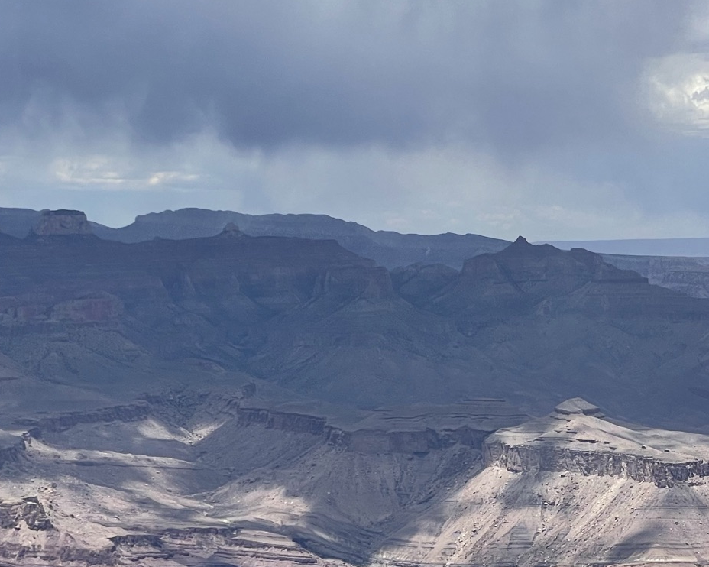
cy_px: 528
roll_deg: +1.0
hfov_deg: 16.9
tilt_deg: -6.6
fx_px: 2350
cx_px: 661
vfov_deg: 13.6
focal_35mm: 112
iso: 25
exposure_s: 1/2283
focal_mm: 6
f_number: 2
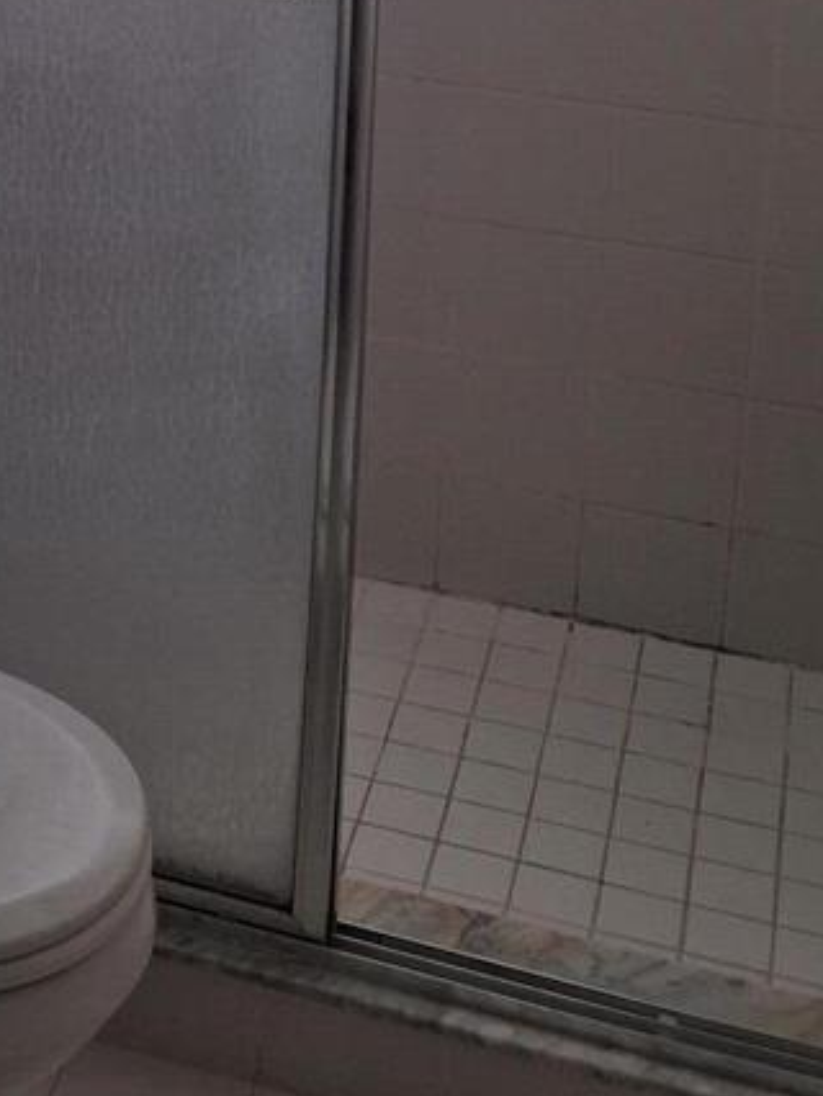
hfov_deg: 18.2
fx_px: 2407
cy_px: -221
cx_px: -234
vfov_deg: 23.4
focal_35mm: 76
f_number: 1.8
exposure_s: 1/120
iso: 25
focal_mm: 4
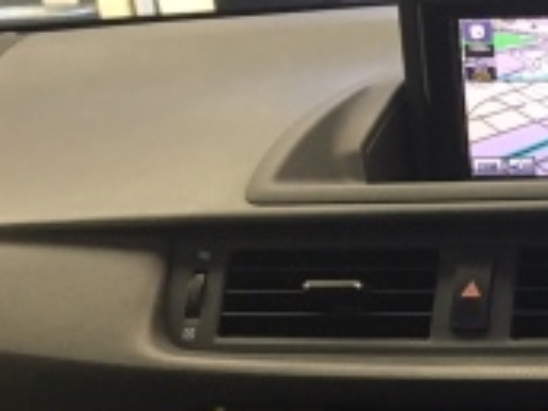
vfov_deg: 13.4
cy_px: 487
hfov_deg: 16.0
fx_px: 1710
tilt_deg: -24.2
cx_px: 921
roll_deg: +1.5
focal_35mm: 108
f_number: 2.2
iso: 125
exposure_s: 1/30
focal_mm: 4.15
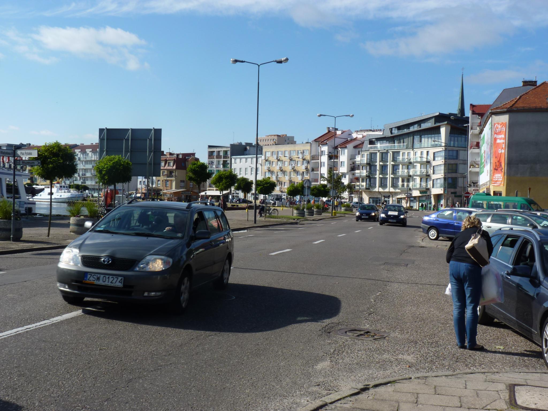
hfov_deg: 42.1
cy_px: 206
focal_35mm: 45
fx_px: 712
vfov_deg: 32.2
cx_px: 274
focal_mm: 8
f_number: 5.6
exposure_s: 1/320
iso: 80
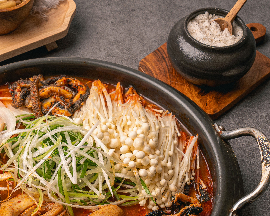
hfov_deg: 18.5
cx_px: 66
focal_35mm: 103
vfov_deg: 14.8
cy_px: 193
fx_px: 823
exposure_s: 1/125
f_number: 11
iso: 100
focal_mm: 49
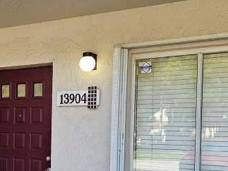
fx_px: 375
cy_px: 141
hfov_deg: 32.2
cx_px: 25
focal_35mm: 57
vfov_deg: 25.1
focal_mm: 6.3
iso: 32
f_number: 1.7
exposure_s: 1/180
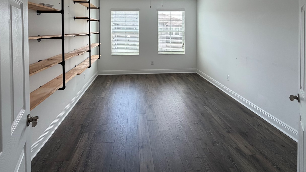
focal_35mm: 20
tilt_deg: -1.9
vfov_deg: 52.1
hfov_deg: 86.6
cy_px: 33
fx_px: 162
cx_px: 145
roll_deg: +1.1
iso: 125
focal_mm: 2.22
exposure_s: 1/120
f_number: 2.2
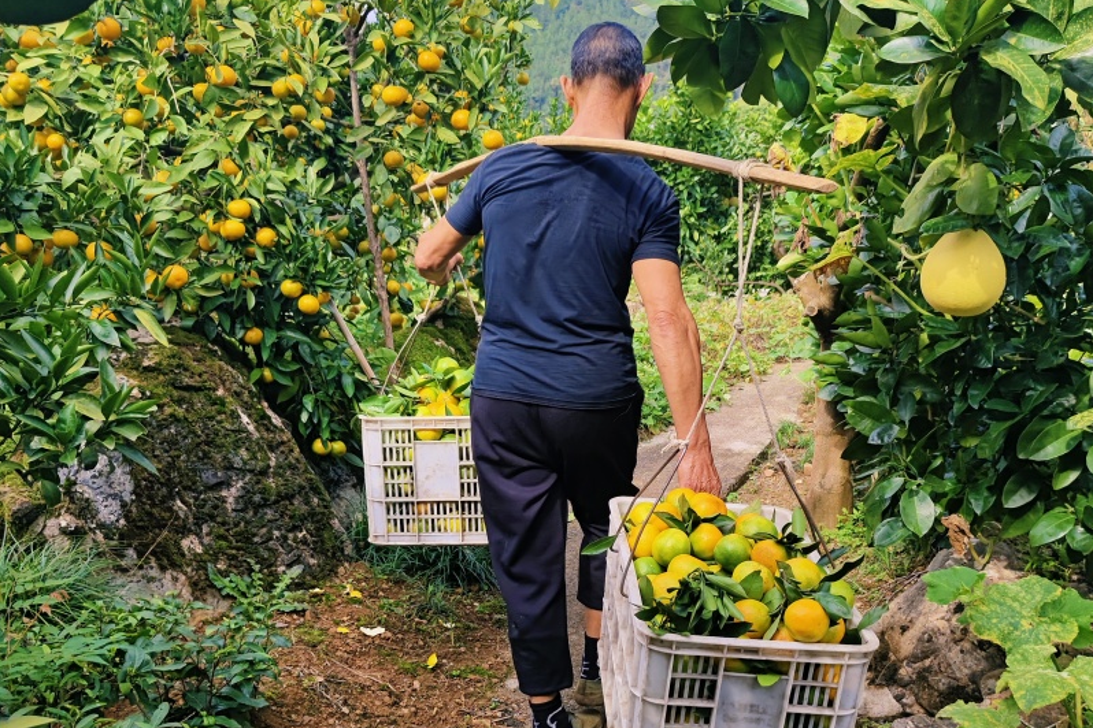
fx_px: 971
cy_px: 496
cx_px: 546
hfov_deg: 58.7
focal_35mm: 32
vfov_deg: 40.5
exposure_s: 1/833
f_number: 1.88
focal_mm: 5.56
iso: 50
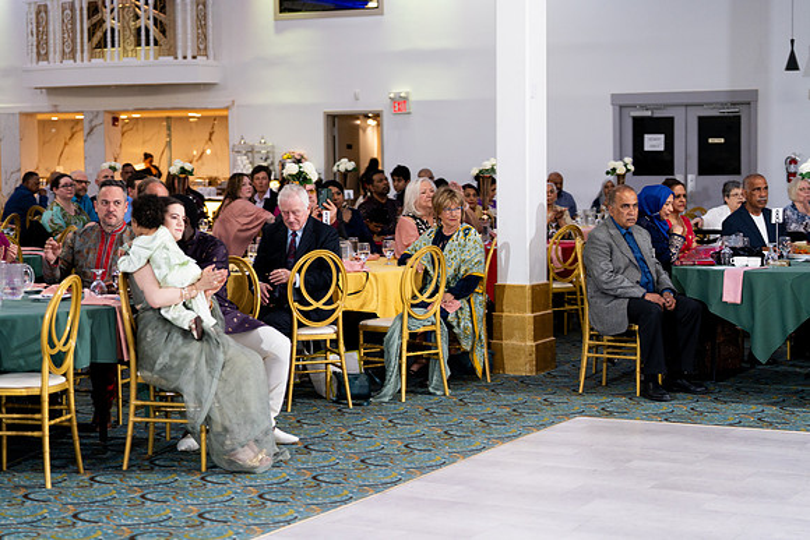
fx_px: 1575
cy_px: 270
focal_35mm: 70
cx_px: 405
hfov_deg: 28.8
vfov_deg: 19.5
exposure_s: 1/200
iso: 1250
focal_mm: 70
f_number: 2.8
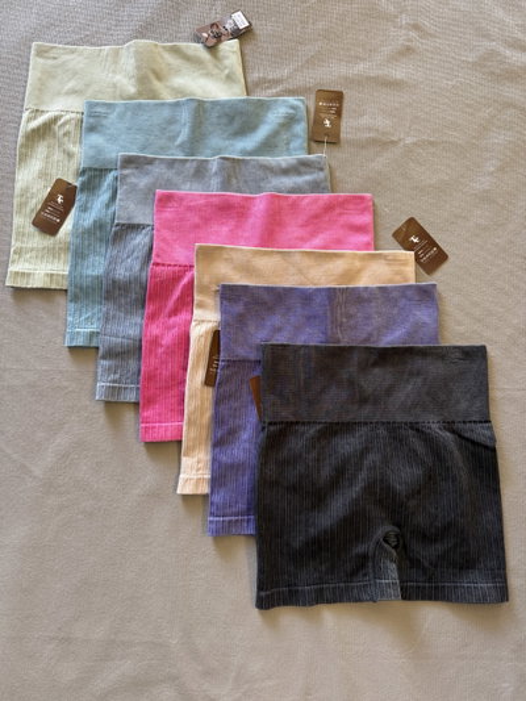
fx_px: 486
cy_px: 350
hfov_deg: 56.8
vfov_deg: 71.6
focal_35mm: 24
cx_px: 263
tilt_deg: -85.1
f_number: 1.78
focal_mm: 6.76
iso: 200
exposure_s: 1/72
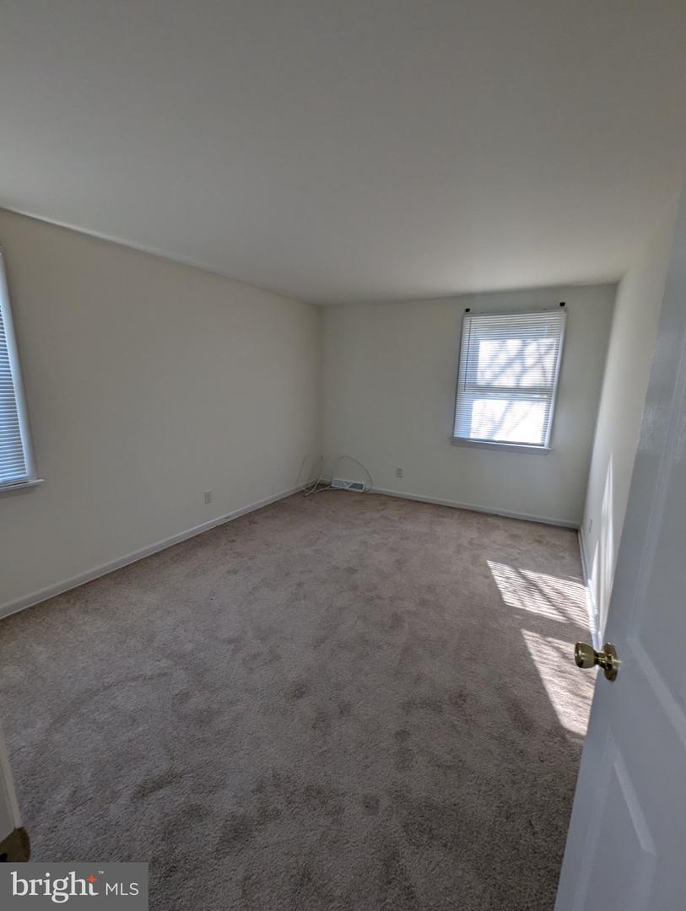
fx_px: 343
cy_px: 456
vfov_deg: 106.1
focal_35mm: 13
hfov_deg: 90.1
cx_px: 343
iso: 63
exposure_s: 1/60
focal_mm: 1.95
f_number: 2.2
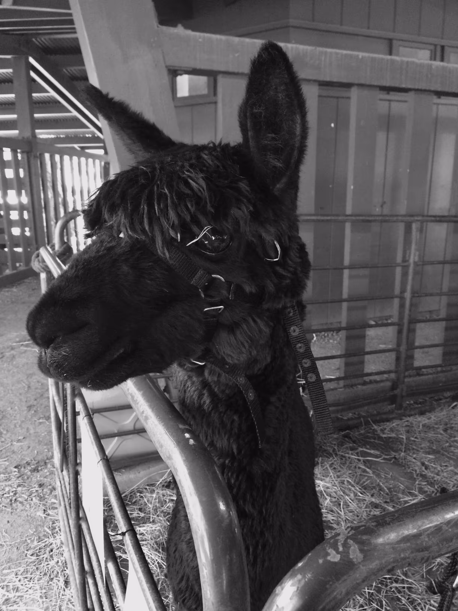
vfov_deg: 60.0
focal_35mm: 30
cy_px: 306
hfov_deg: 46.8
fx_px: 529
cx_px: 229
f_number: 2.2
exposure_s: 1/30
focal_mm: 4.12
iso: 250
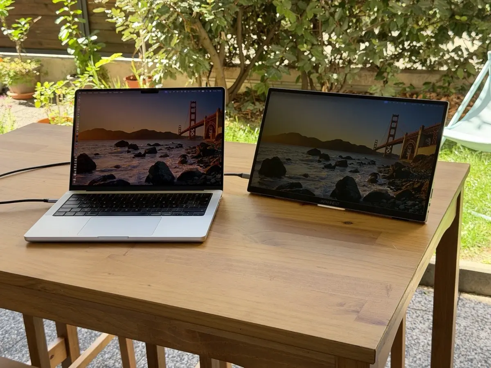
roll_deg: +2.1
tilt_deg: -21.2
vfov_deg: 30.3
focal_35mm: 48
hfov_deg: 39.7
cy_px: 184
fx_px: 681
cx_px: 246
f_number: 1.78
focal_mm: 6.76
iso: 64
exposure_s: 1/170
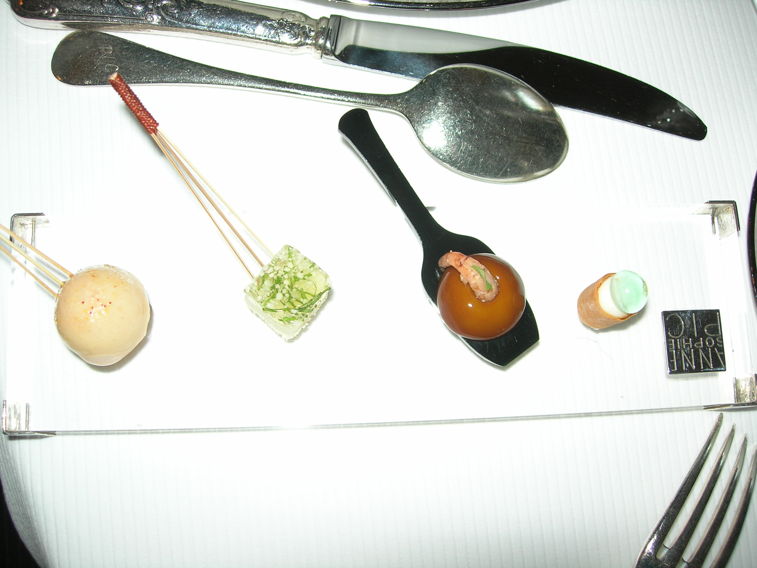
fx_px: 831
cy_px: 284
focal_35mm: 38
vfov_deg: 37.7
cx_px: 378
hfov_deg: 49.0
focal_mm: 7.8
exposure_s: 1/60.1
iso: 64
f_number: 2.8
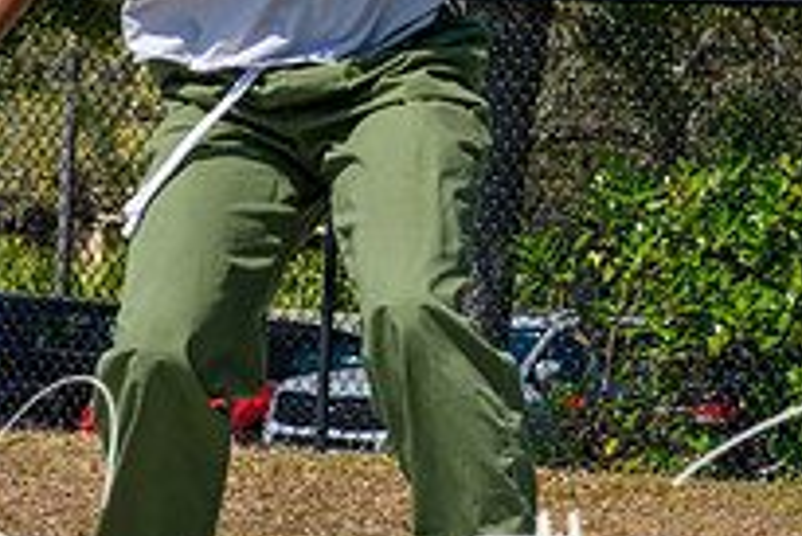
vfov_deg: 4.6
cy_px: 225
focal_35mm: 297
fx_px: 6621
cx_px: 466
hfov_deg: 6.9
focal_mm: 70
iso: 200
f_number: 8
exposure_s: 1/1000
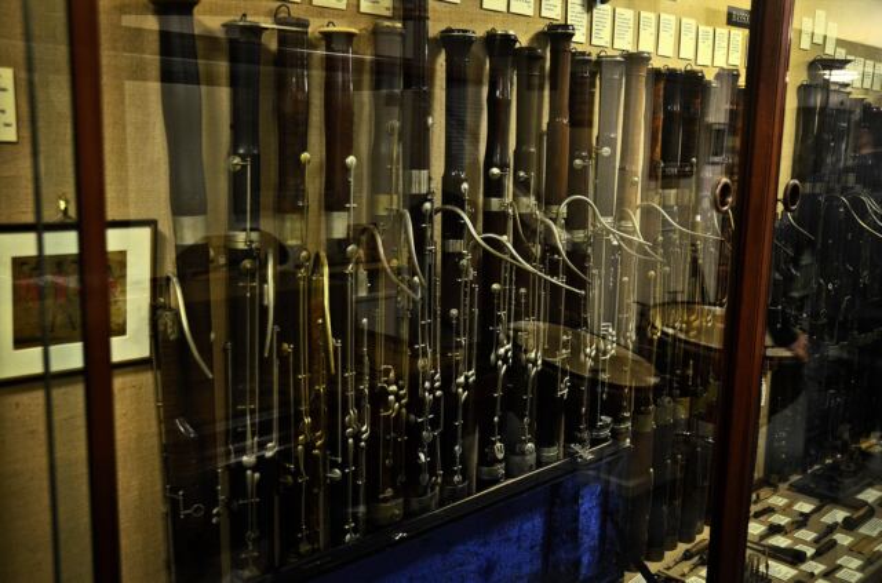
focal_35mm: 36
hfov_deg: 53.3
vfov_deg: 36.7
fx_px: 880
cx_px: 441
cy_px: 292
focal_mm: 24
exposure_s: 1/20
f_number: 3.8
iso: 800
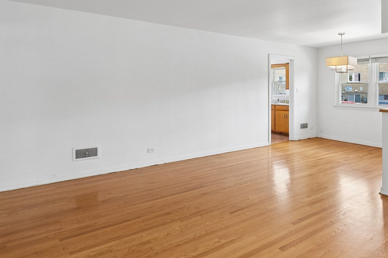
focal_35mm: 25
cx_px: 259
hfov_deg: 69.5
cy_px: 102
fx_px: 269
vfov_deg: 50.9
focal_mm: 16
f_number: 13
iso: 400
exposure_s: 1/20
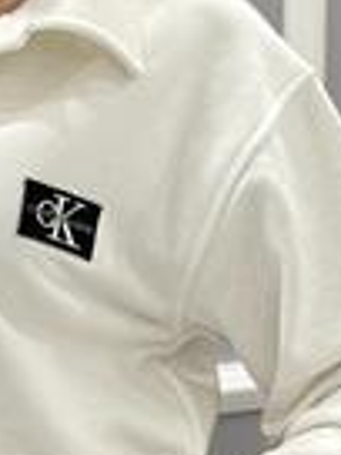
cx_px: -107
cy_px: 278
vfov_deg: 10.8
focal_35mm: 183
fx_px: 2404
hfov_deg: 8.0
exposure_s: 1/50
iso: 80
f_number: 1.78
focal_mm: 6.86
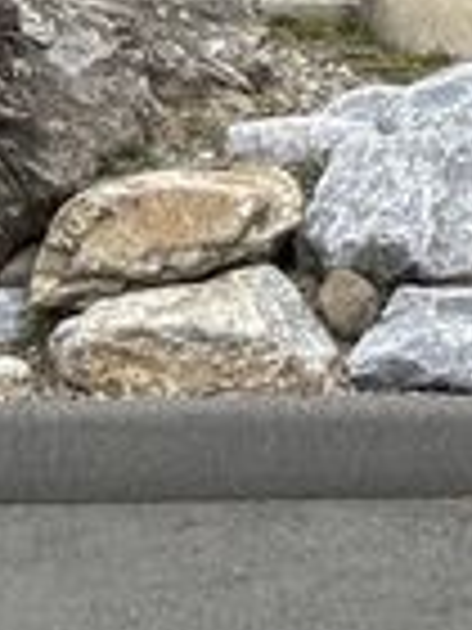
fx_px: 2563
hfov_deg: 10.3
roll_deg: -3.4
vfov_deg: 11.5
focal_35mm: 141
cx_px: 652
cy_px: -900
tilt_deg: +16.4
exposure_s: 1/1721
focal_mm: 5.1
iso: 50
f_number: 1.6
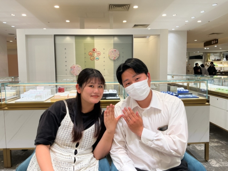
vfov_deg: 48.2
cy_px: 86
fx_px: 191
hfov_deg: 61.7
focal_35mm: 29
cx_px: 114
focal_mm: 3
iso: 32
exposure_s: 1/120
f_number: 1.8
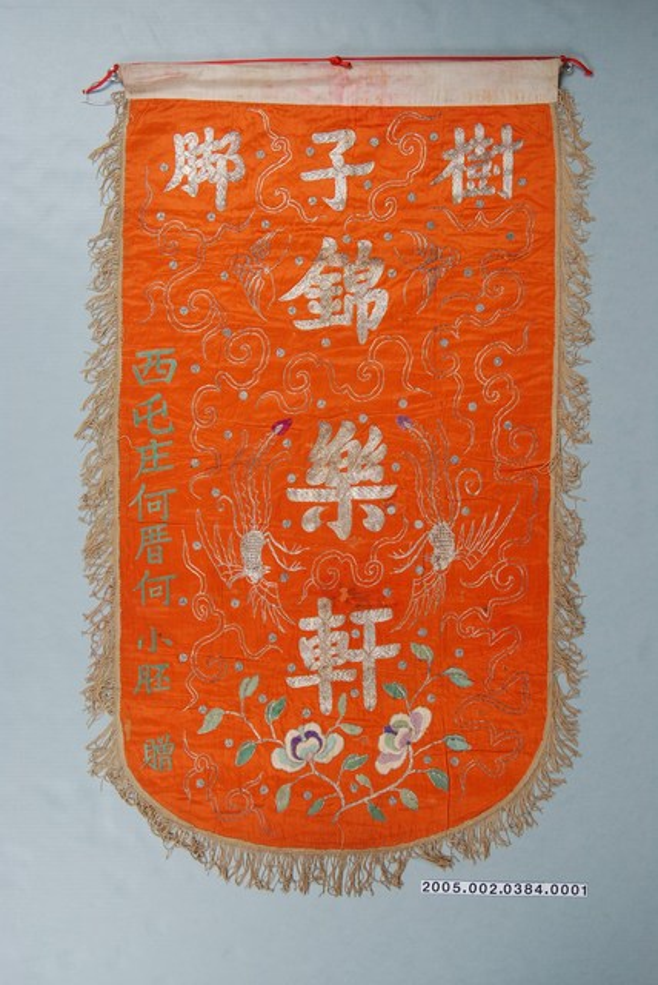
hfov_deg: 29.0
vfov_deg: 42.3
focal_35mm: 46
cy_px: 492
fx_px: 1272
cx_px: 329
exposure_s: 1/125
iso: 100
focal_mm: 31
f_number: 8
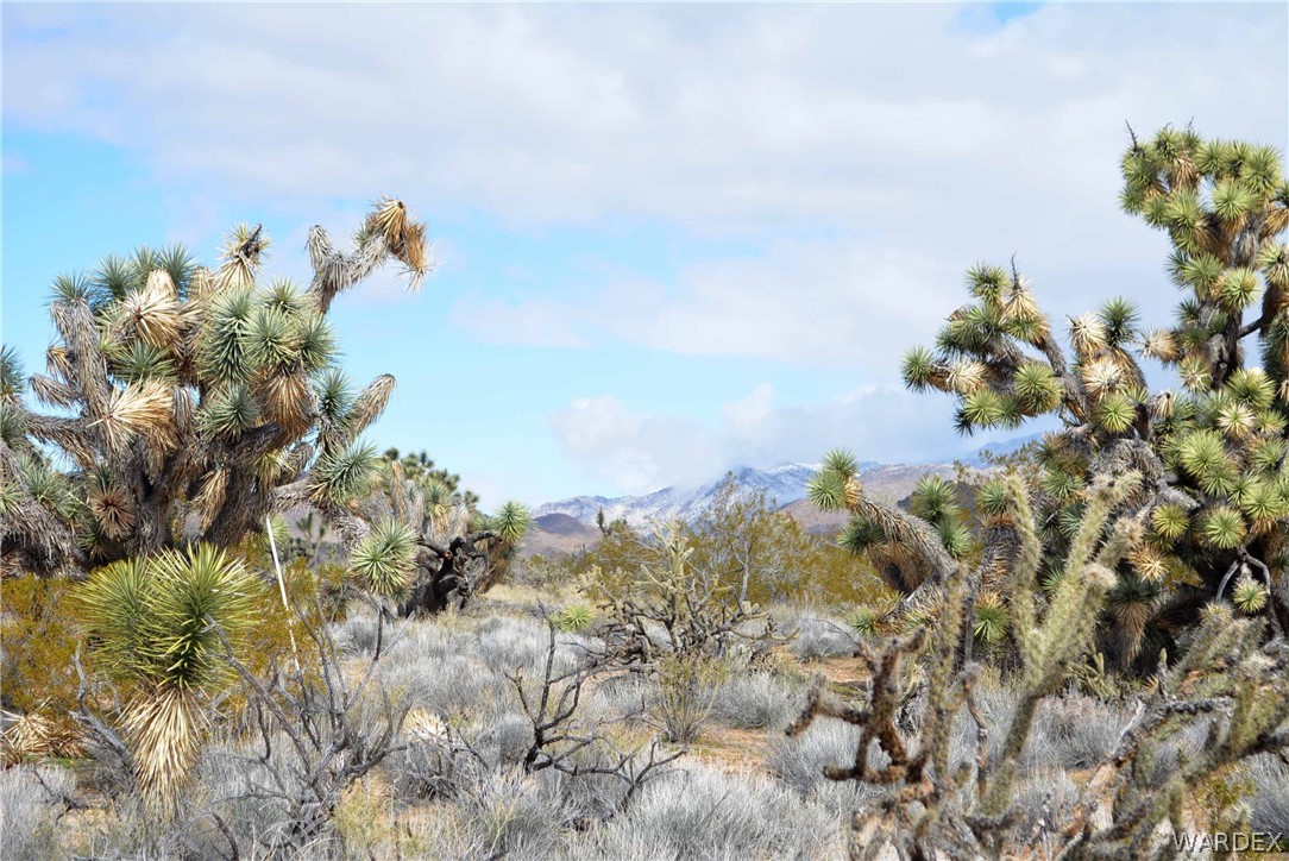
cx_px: 644
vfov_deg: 16.6
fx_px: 2955
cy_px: 430
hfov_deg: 24.6
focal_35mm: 82
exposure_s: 1/200
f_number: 8
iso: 100
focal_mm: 55
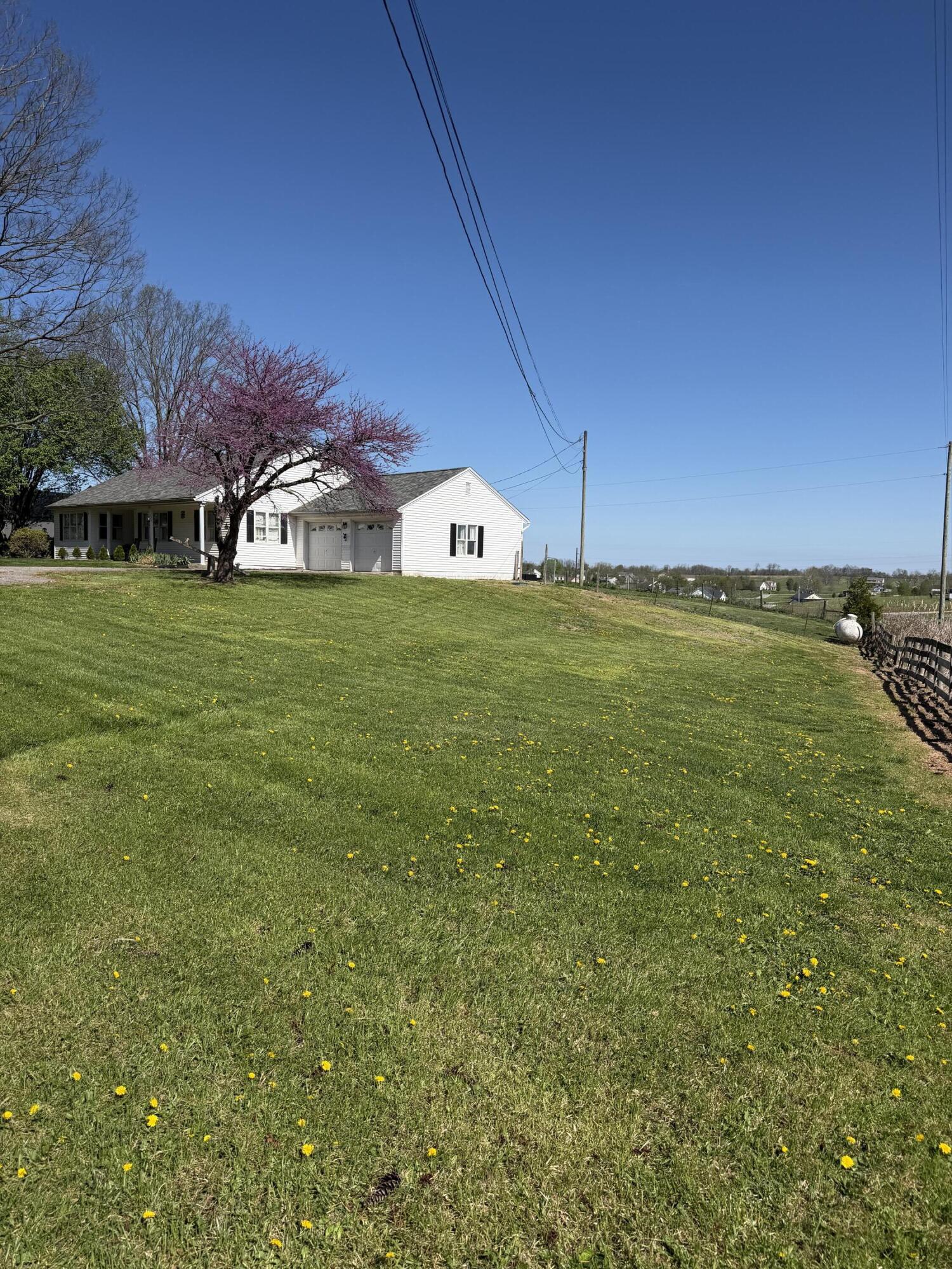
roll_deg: -0.3
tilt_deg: -4.5
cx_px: 476
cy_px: 634
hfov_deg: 56.8
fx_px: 880
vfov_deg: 71.6
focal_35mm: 24
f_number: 1.78
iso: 80
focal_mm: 6.76
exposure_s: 1/5714
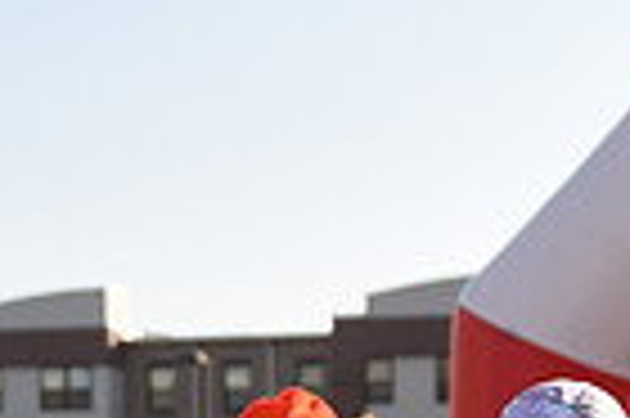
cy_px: 793
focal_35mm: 166
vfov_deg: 7.9
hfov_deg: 12.3
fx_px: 2902
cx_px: 567
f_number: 2.8
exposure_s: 1/1250
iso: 100
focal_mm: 40
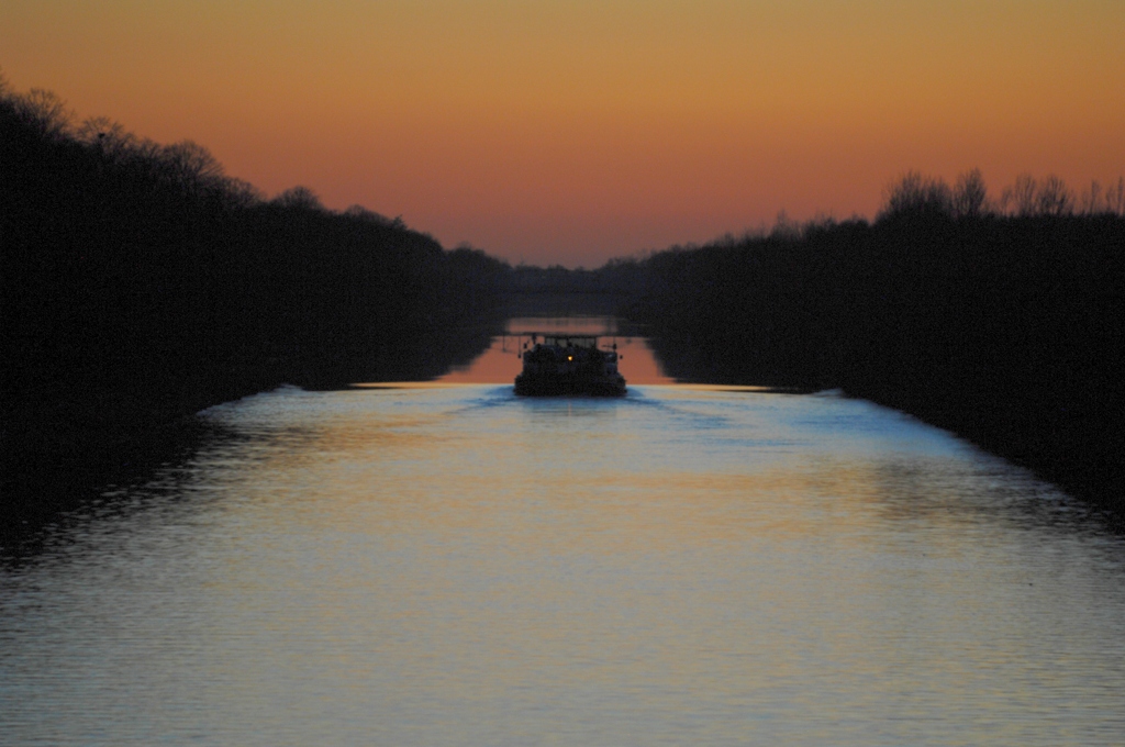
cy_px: 374
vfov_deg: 4.6
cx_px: 562
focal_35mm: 300
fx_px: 9363
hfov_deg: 6.9
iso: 320
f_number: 2.8
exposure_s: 1/10
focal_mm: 200
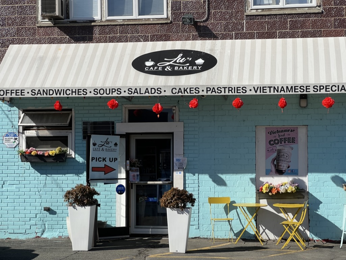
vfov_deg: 19.2
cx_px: 173
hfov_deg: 25.3
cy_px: 130
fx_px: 770
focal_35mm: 77
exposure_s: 1/1064
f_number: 2.8
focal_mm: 9
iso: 32
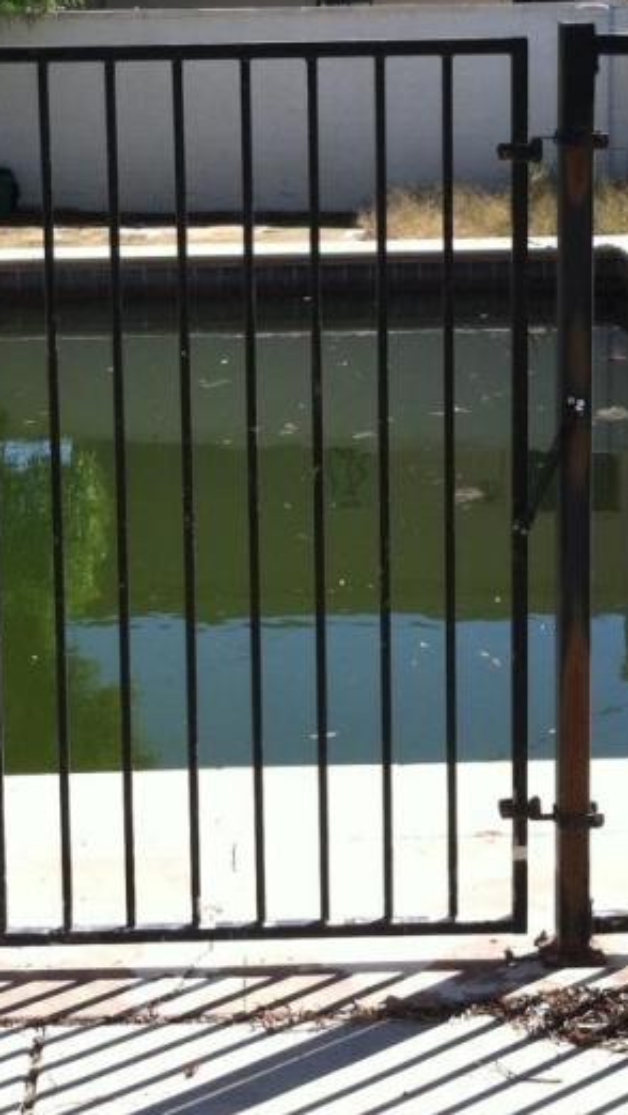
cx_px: 323
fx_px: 2218
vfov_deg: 27.9
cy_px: 297
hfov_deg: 16.1
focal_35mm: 75
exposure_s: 1/708
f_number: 2.8
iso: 80
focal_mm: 3.85
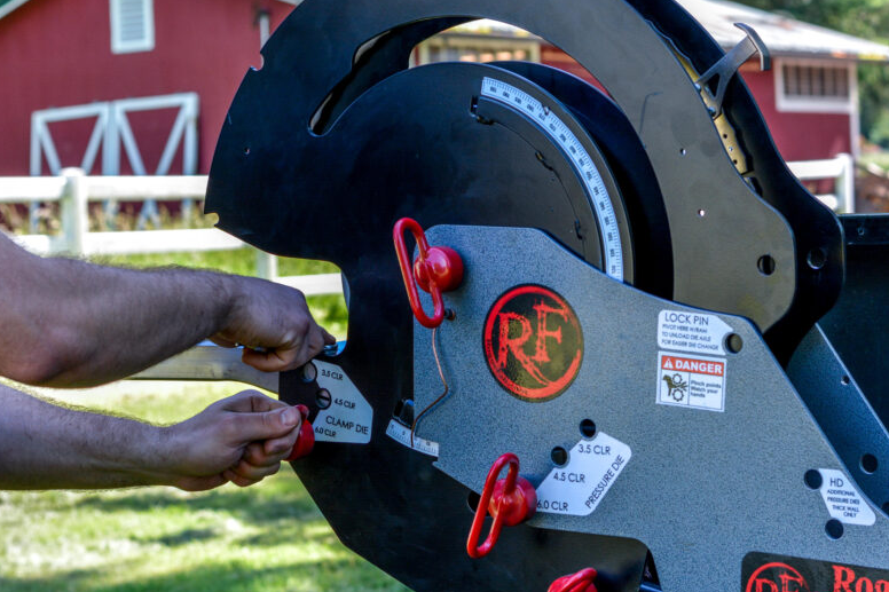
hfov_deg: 20.6
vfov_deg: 13.8
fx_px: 2444
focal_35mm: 99
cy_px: 303
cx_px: 471
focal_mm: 50
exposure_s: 1/250
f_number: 5
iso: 320
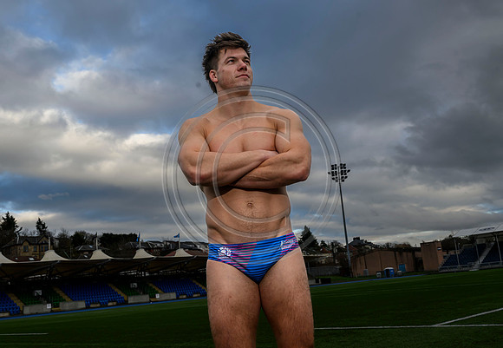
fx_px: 569
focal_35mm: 40
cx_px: 235
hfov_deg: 47.7
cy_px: 175
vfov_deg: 34.0
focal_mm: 31.5
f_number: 9
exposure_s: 1/200
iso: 320
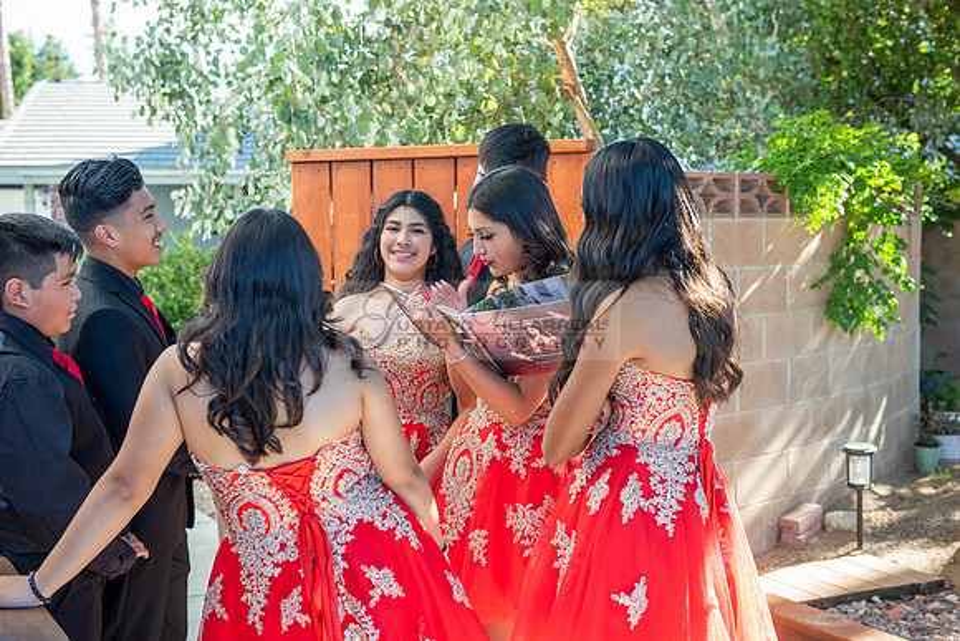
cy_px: 320
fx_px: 1467
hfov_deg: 36.2
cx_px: 480
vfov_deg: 24.6
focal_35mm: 55
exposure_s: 1/200
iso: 400
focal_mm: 55
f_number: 5
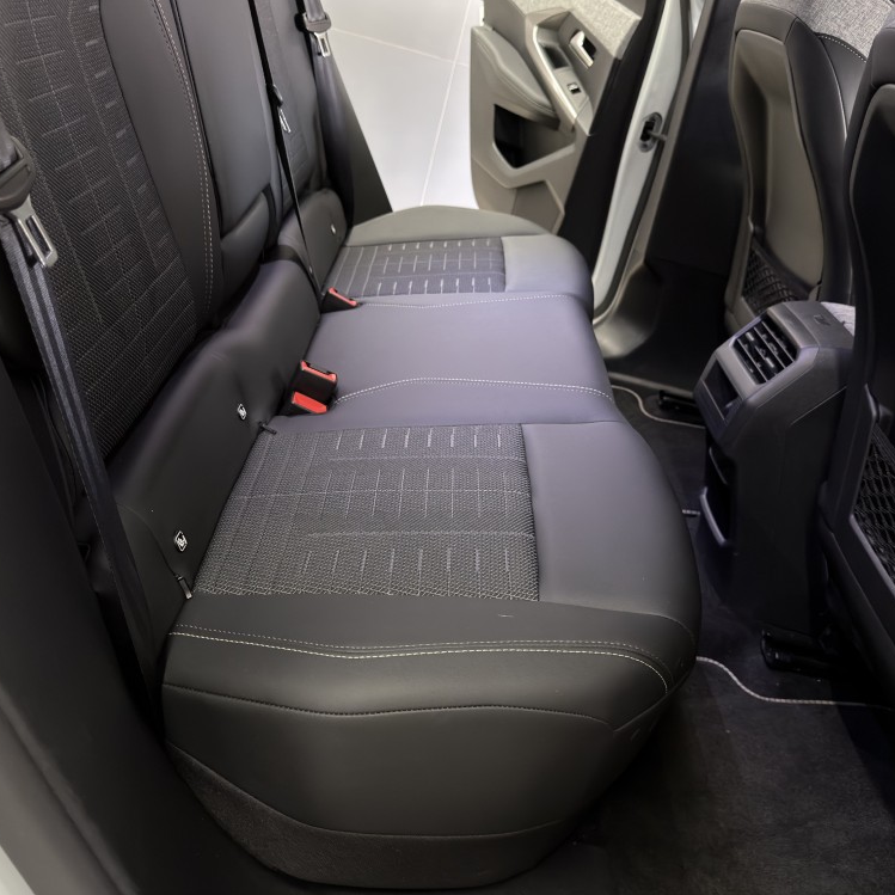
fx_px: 848
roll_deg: -16.2
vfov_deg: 55.6
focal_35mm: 29
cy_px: 437
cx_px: 441
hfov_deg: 55.6
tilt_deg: -28.3
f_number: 1.78
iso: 640
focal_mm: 6.76
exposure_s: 1/25
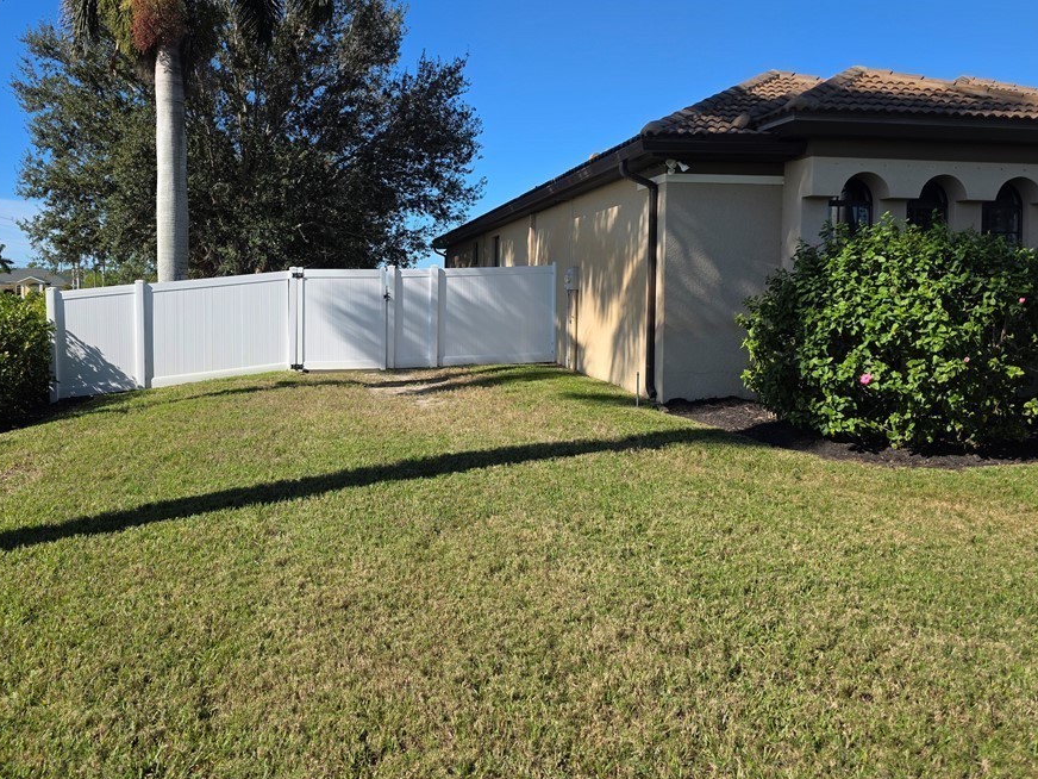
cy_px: 324
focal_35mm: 27
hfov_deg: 65.0
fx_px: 810
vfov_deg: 51.1
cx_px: 439
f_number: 1.7
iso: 80
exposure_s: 1/5017
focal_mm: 6.3
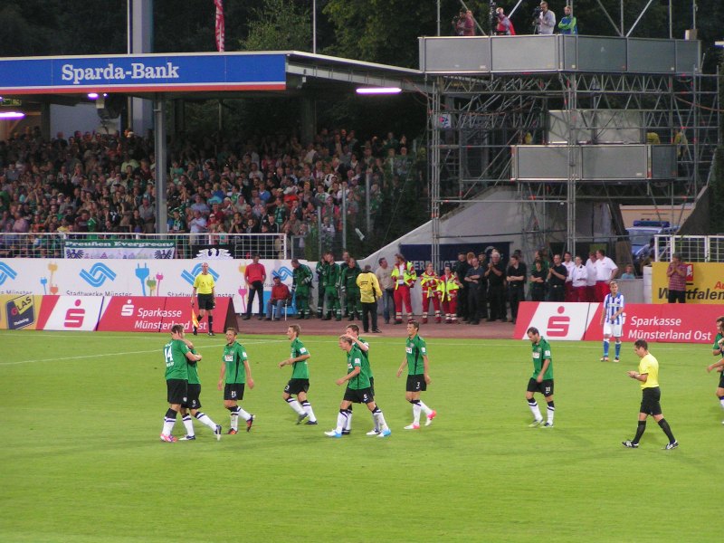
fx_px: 3765
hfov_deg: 11.0
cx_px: 362
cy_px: 272
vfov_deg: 8.2
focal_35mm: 180
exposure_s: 1/60
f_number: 3.5
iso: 200
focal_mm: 27.5
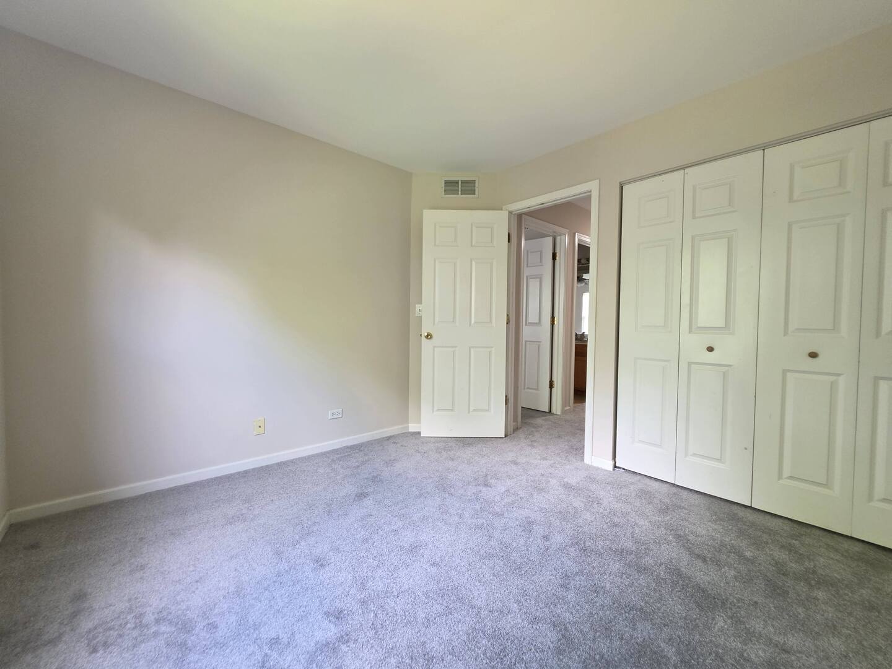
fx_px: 335
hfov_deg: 106.2
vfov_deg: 89.9
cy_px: 334
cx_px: 446
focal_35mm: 13
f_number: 1.9
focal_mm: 2.2
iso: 250
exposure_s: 1/60
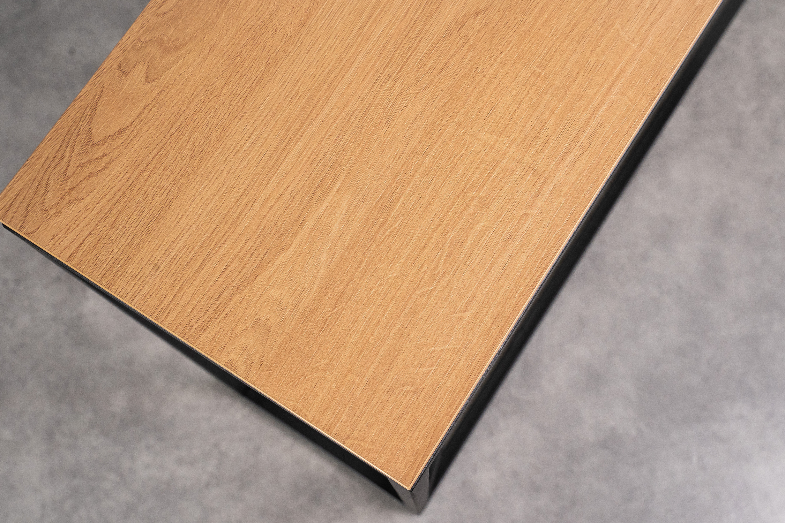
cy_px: 262
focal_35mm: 47
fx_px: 1025
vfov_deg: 28.6
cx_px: 392
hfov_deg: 41.9
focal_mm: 47
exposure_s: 1/100
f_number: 9
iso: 2000
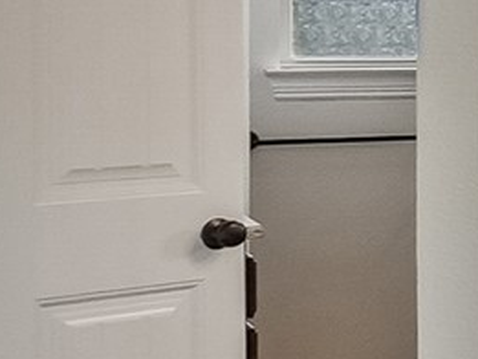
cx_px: 1905
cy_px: 64
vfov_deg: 12.3
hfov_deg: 8.2
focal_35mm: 120
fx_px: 1658
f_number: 8
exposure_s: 1/160
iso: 400
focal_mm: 10
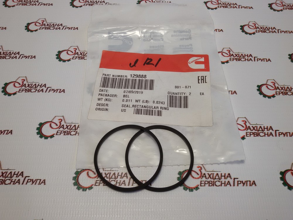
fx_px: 262
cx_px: 146
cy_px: 110
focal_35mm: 31
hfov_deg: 58.4
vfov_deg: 45.4
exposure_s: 1/100
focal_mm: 2.93
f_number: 2.4
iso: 40
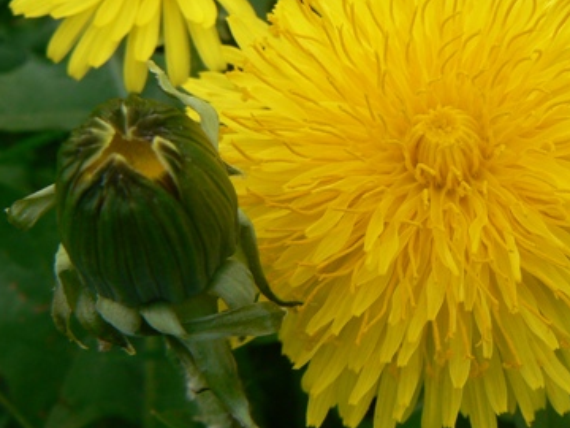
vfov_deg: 22.8
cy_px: 124
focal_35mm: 64
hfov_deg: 30.0
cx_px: 390
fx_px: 1054
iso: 100
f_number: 5.6
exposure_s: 1/200
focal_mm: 6
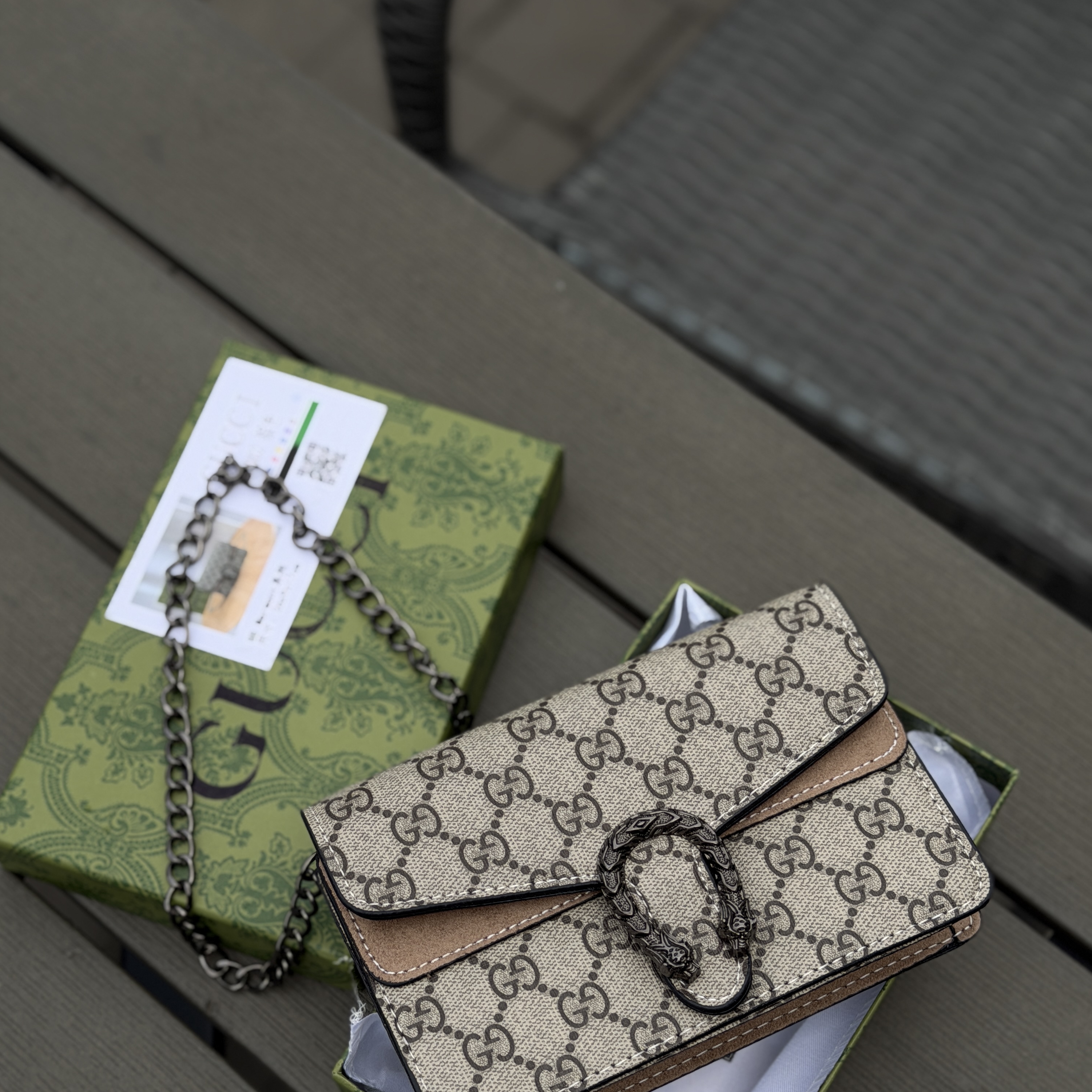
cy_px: 666
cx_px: 547
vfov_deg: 30.0
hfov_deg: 30.0
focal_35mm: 57
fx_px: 2034
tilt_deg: -65.8
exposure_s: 1/4878
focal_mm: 6.76
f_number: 1.78
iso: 64
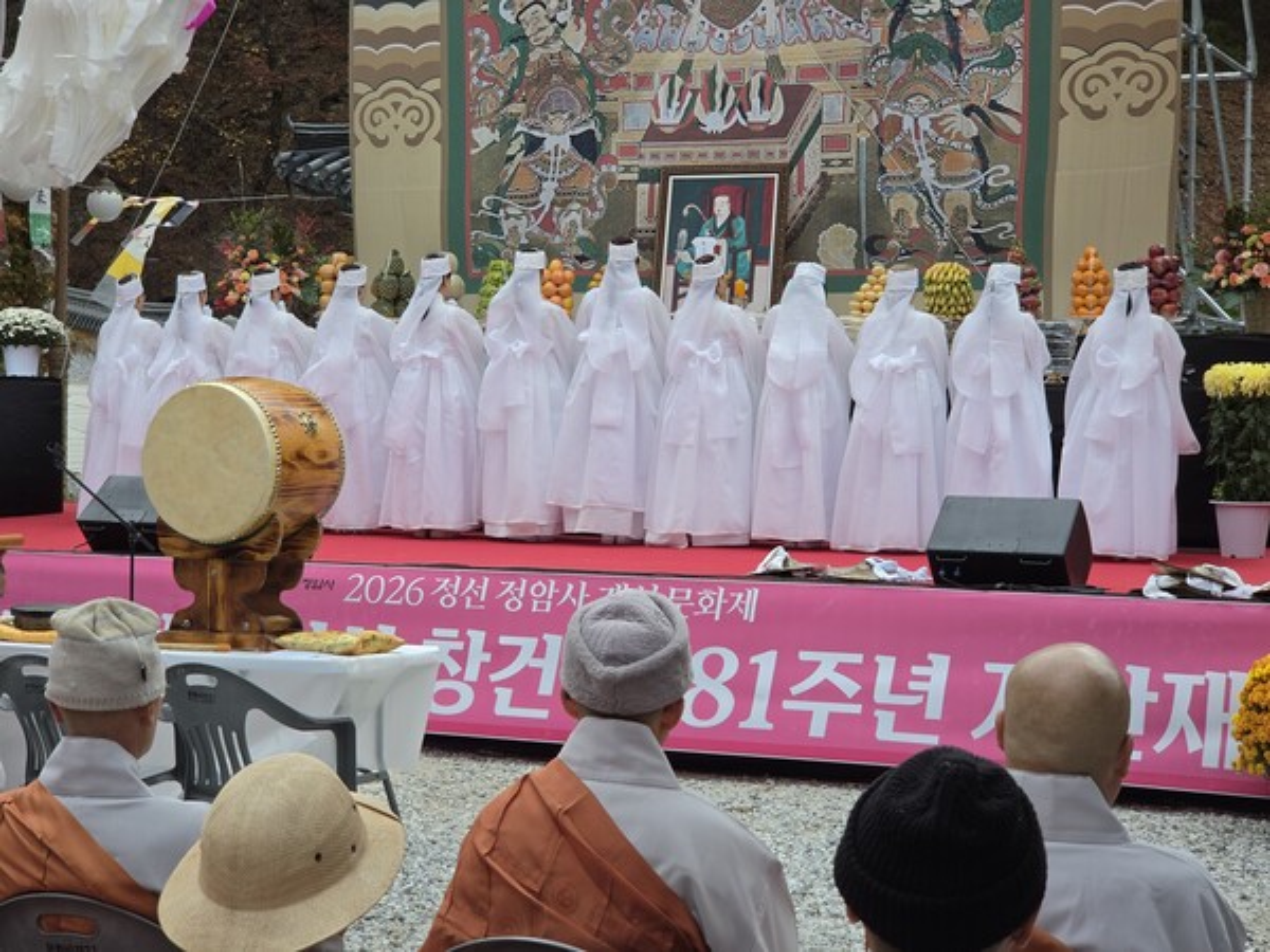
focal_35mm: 69
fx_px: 2531
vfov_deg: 21.3
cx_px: 635
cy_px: 476
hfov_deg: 28.2
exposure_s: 1/450
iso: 25
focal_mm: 7
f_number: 2.4
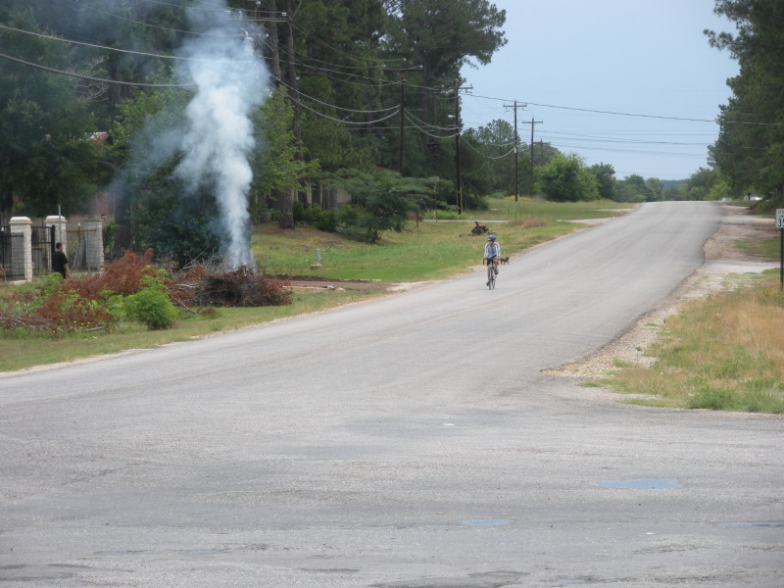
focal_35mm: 121
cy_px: 294
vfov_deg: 12.2
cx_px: 392
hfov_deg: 16.3
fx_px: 2740
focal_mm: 21.2
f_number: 5.3
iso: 64
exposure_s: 1/208
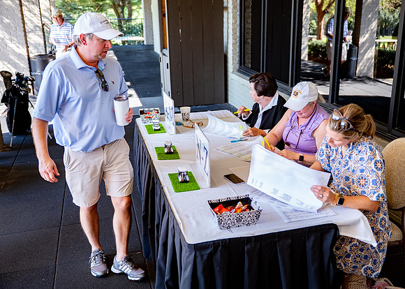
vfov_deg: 35.4
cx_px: 230
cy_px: 143
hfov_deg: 48.1
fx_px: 453
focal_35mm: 39
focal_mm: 35
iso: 800
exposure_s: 1/400
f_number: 2.8
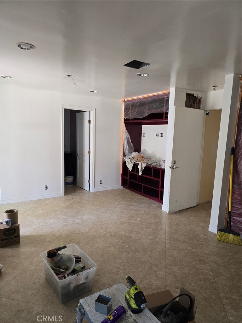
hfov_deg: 58.9
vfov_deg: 73.9
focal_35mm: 23
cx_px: 121
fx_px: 214
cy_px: 162
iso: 250
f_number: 1.7
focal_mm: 6.3
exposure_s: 1/120
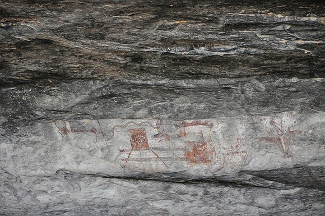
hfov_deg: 13.1
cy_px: 108
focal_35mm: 158
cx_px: 162
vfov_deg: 8.7
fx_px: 1420
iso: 800
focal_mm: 105
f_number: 5.6
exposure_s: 1/40
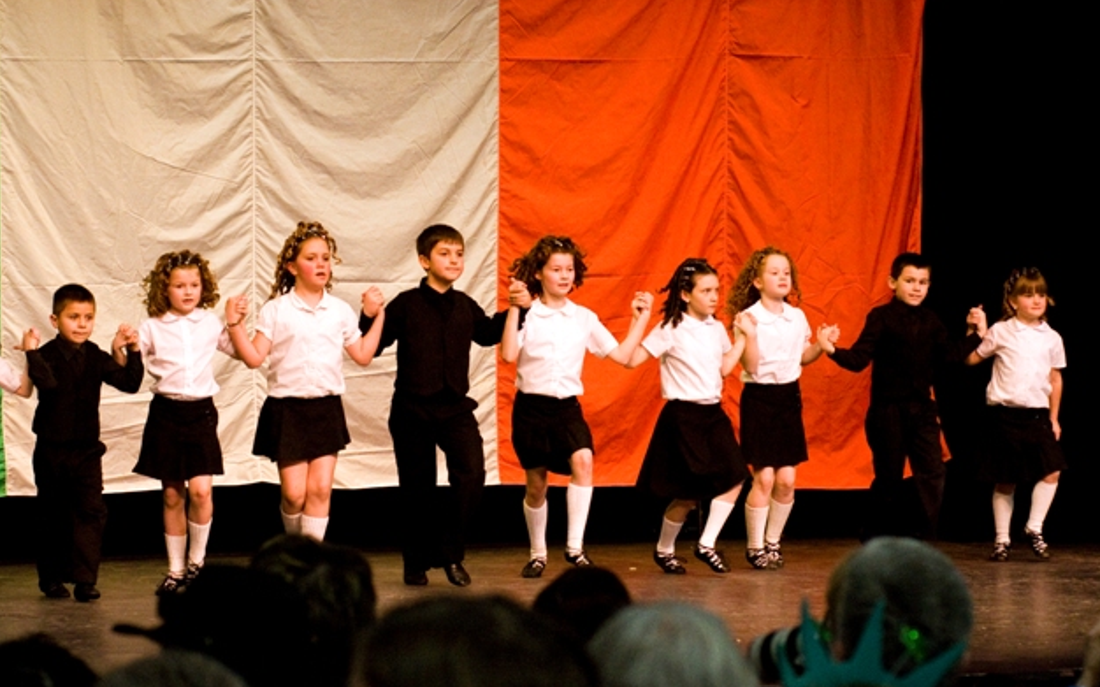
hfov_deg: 15.4
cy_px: 316
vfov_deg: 9.6
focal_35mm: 136
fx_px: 4076
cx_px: 494
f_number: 5.6
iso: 1250
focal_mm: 80
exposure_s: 1/250
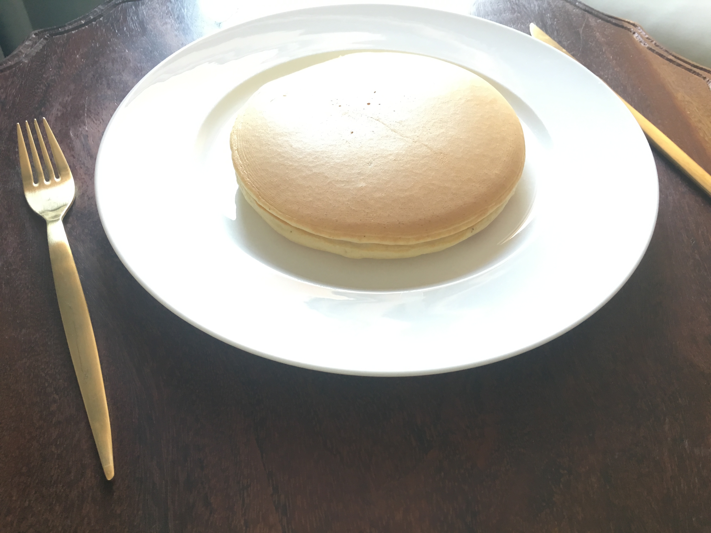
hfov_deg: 61.7
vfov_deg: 48.2
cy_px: 266
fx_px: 596
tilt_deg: -46.9
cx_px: 356
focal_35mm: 29
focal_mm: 4.15
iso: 125
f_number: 2.2
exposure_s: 1/33
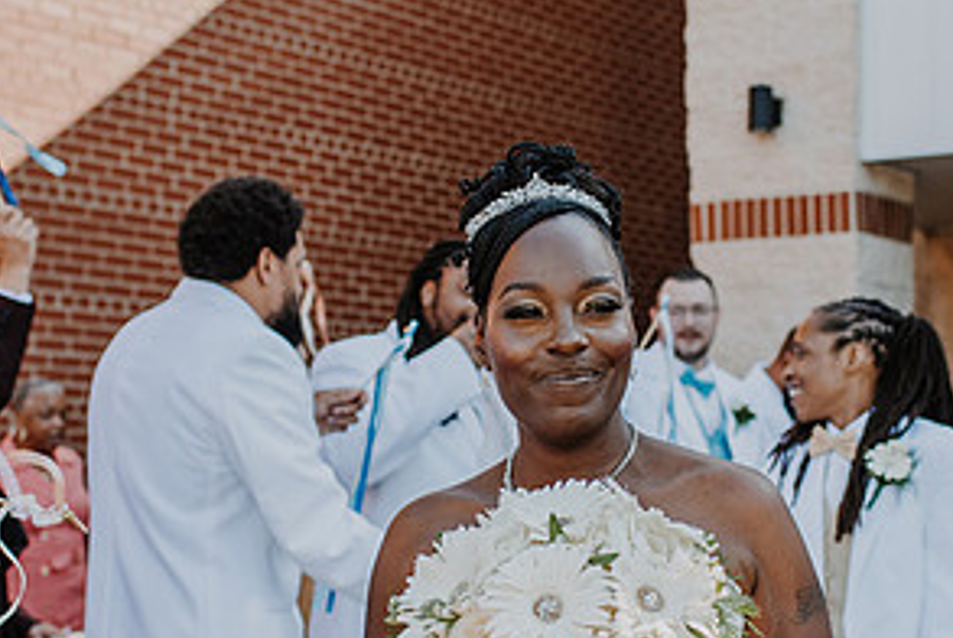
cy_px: 414
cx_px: 475
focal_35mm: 79
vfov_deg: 17.3
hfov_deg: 25.6
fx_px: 2093
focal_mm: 35
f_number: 3.2
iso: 250
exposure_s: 1/1250
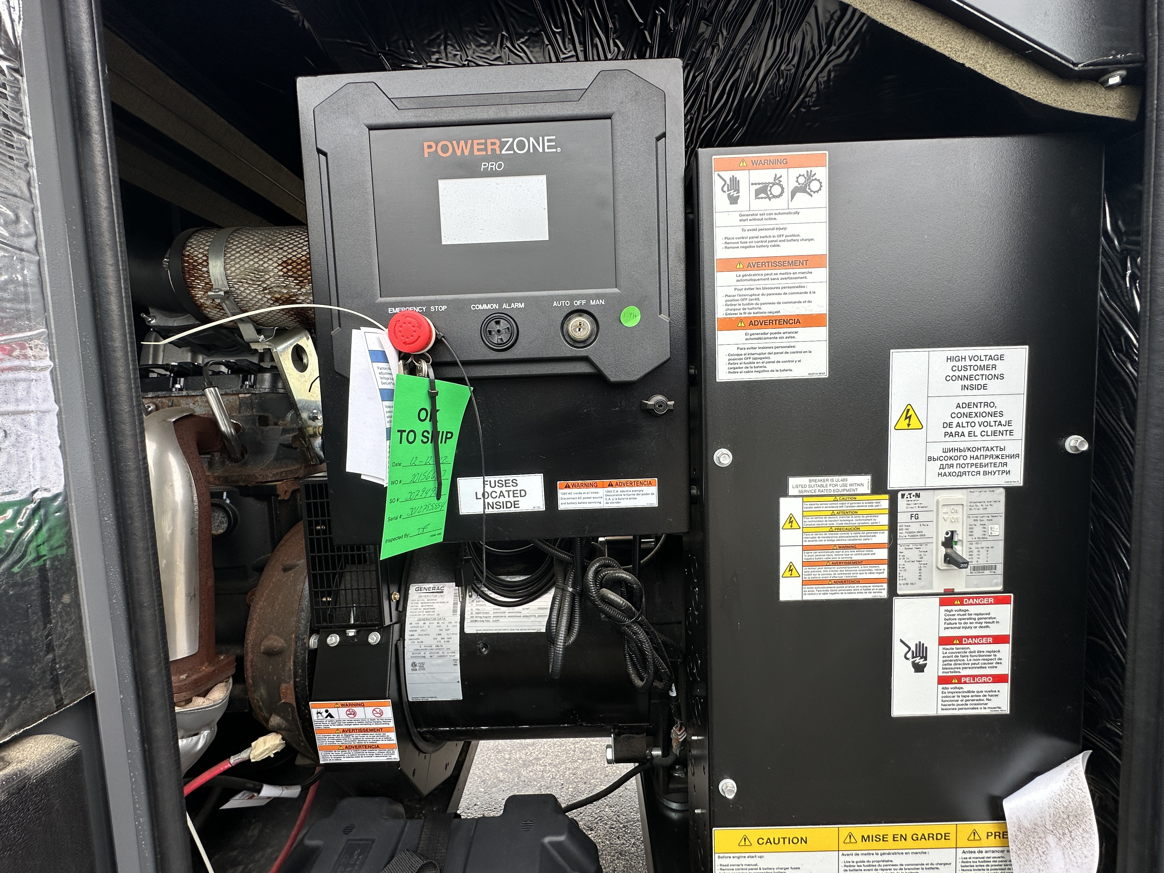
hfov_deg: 102.1
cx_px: 582
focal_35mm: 14
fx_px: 471
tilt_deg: -4.4
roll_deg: +2.7
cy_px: 436
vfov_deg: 85.7
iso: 40
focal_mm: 2.22
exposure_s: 1/138
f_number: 2.2
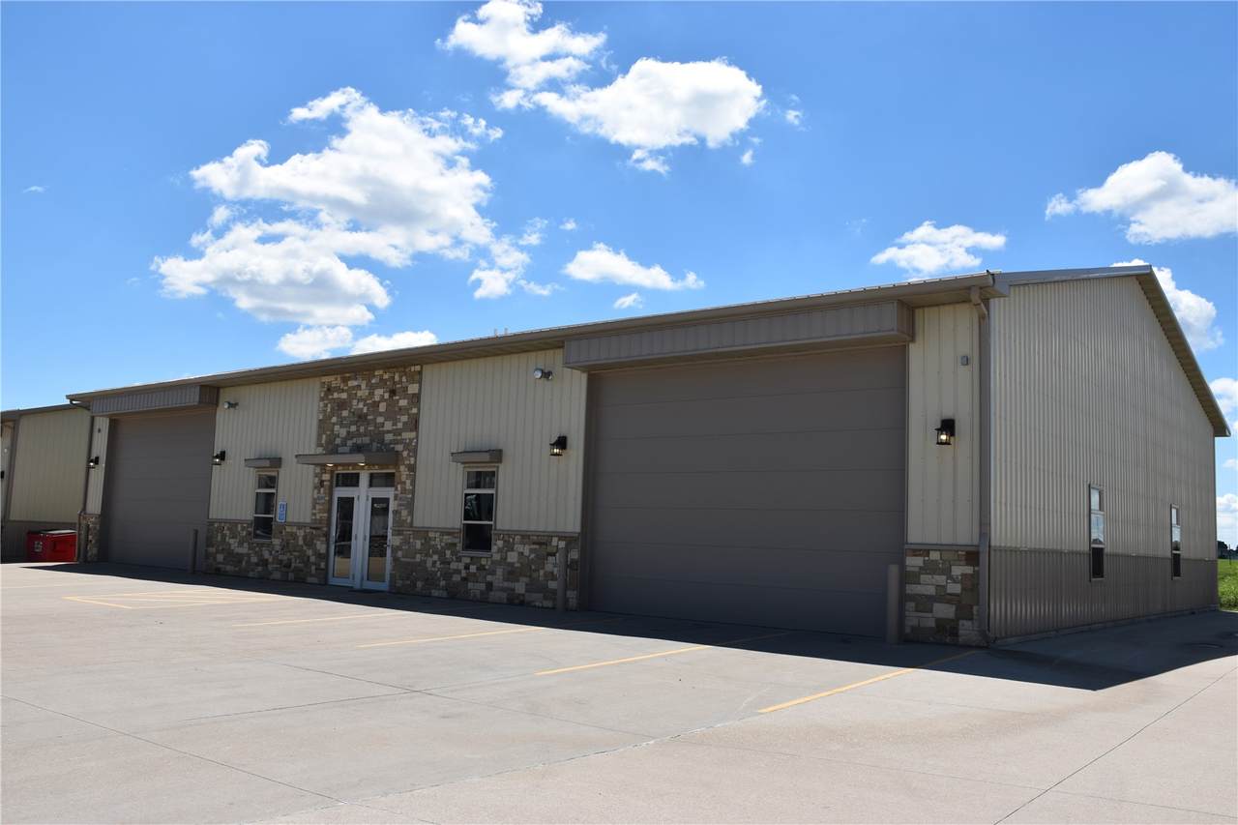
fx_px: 1031
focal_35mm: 30
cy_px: 412
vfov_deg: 43.6
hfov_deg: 61.9
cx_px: 619
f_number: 13
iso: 100
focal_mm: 20
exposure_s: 1/200
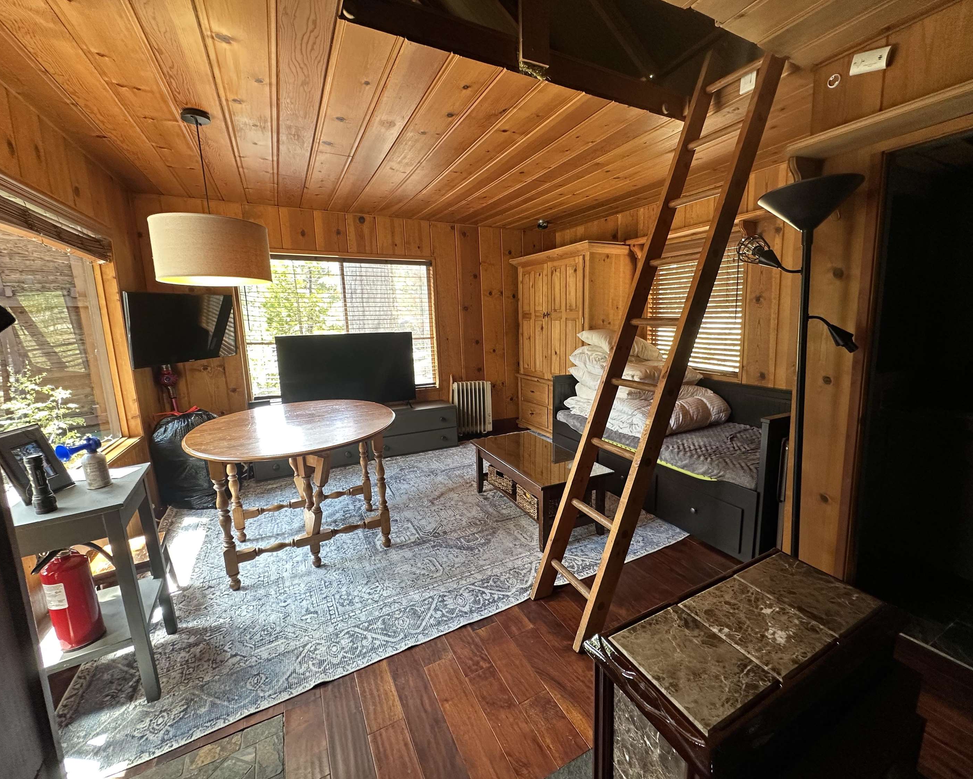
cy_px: 384
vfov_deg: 84.0
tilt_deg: -9.9
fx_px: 432
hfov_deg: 96.7
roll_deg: +1.5
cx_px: 520
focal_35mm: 15
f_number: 2.2
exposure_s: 1/60
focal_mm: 2.22
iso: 160
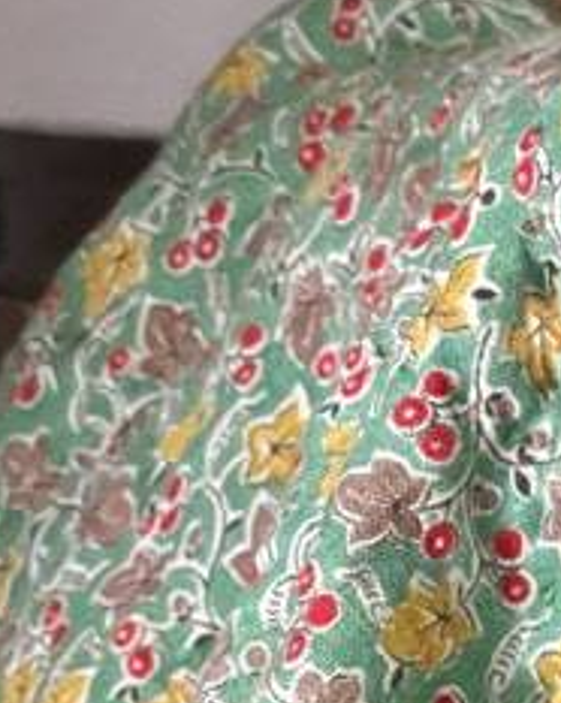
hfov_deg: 6.7
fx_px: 4634
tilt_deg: -11.5
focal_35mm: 223
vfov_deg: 8.5
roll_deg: -0.3
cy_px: 1041
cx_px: 1071
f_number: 2
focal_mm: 6
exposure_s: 1/43
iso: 800
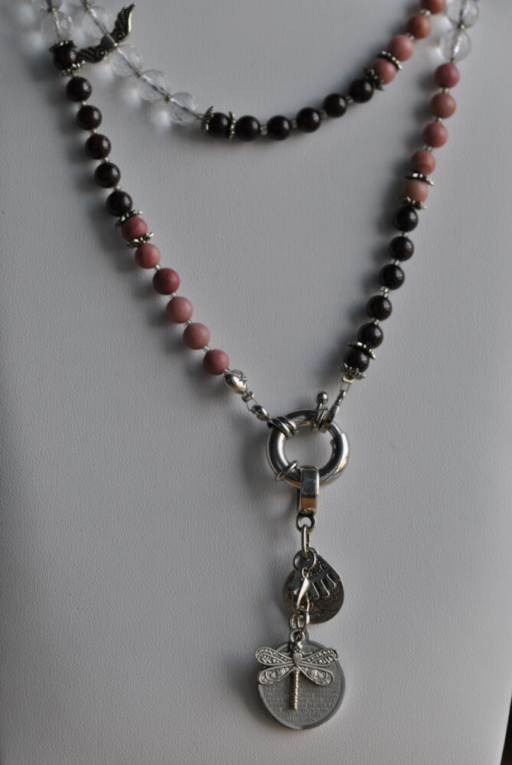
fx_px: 3352
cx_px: 256
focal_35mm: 158
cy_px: 382
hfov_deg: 8.7
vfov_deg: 13.0
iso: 100
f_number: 5.6
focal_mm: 105
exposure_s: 1/125
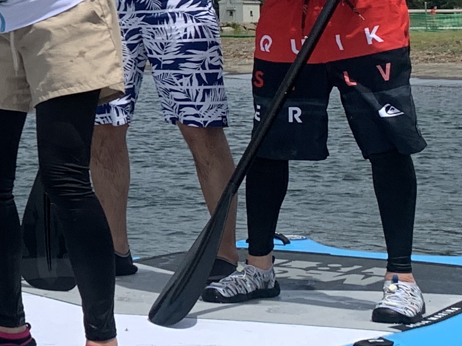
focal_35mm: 128
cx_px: -385
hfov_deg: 13.7
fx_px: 1708
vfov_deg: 11.4
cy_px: -64
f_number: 1.8
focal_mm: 4.25
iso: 25
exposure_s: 1/2755
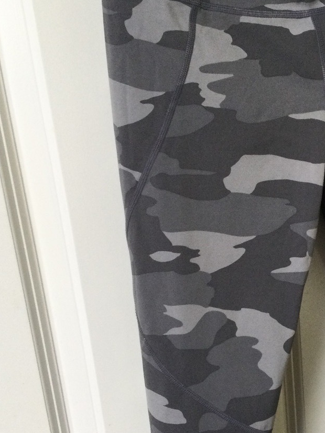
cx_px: 288
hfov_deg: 23.8
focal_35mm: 60
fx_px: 751
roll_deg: +1.8
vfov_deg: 32.2
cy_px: 242
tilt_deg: -21.1
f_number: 2.4
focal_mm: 3.3
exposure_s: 1/33
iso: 64
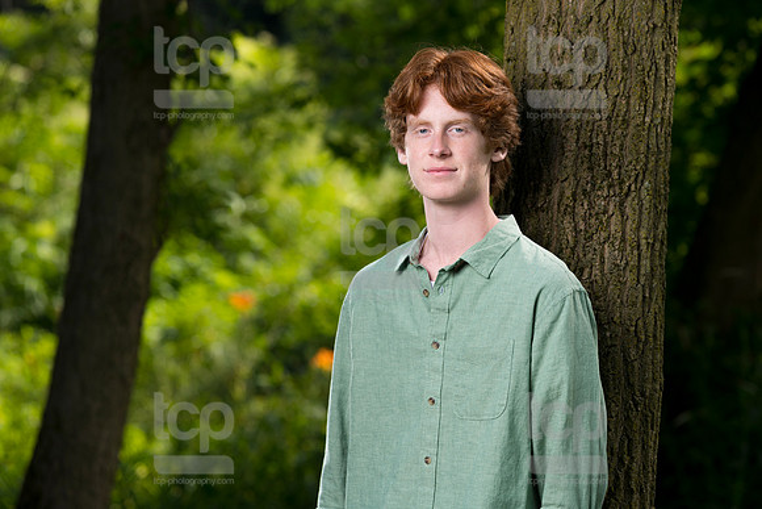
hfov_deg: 11.8
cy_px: 222
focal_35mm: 175
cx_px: 399
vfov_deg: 7.9
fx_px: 3696
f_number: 4.5
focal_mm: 155
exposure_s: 1/250
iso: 100
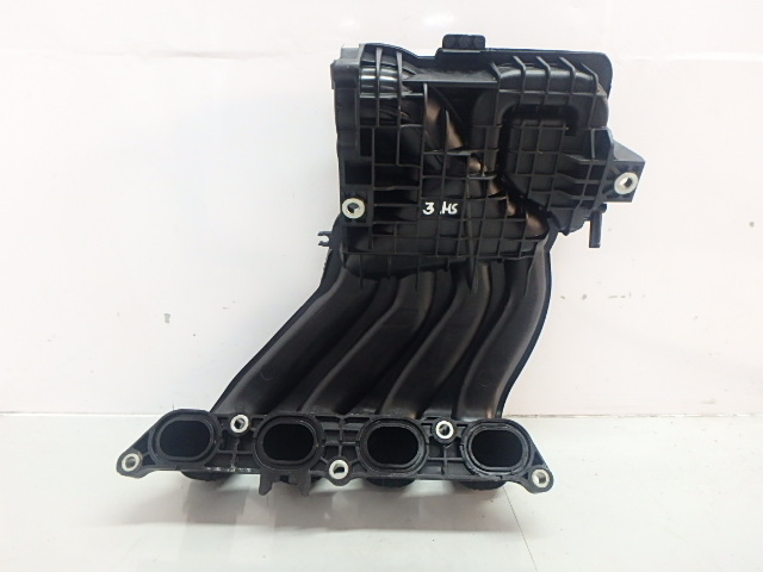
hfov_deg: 79.0
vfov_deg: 63.4
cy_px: 286
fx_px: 463
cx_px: 382
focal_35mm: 21
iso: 400
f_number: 3.5
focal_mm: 3.7
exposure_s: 1/30
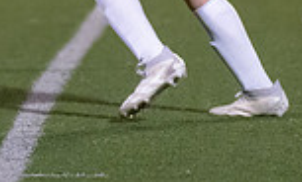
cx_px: -22
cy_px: -129
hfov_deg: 1.9
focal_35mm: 1095
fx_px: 8918
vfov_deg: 1.2
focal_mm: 200
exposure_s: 1/1000
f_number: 2.8
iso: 4000
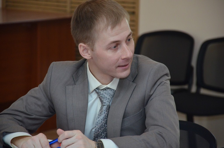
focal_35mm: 210
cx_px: 112
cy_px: 74
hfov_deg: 9.8
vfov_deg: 6.5
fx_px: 1304
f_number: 5.6
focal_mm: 140
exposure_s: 1/100
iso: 1600
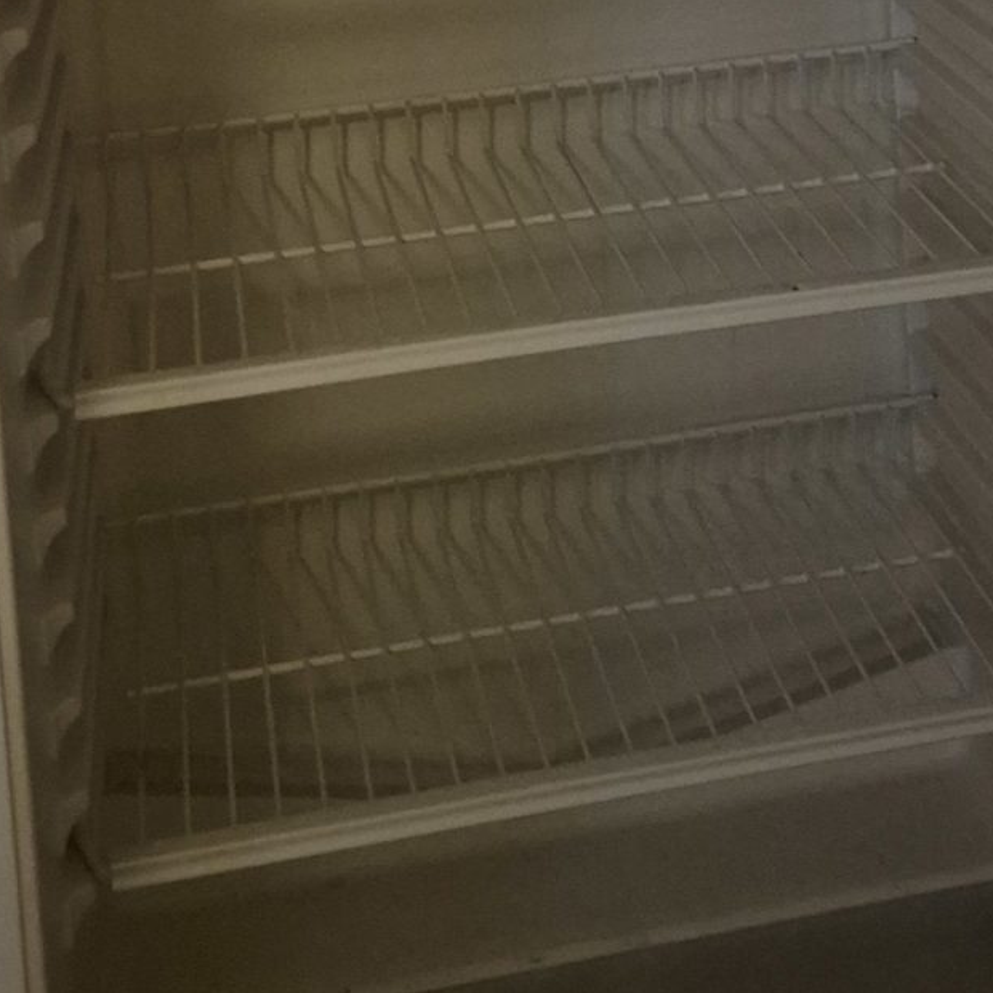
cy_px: -325
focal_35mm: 84
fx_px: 2726
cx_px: 825
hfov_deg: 20.4
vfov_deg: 19.0
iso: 1600
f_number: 1.8
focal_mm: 5.4
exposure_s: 1/17
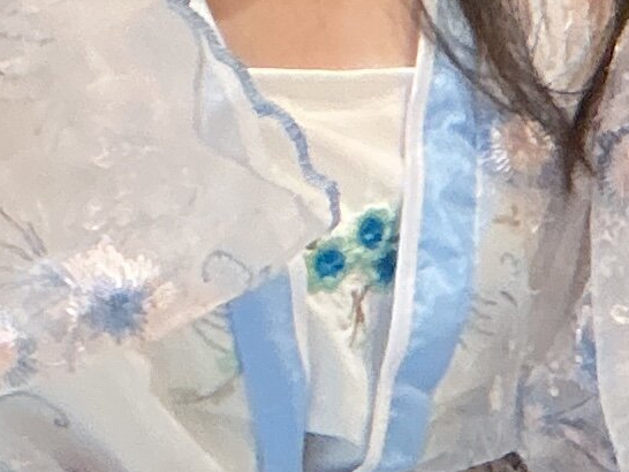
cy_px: -460
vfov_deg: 6.7
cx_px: 1744
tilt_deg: -18.9
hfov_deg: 8.2
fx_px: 3890
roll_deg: +0.7
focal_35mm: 214
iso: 125
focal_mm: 3
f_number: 1.8
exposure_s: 1/60
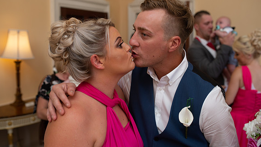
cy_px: 61
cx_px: 130
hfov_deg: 54.0
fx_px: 256
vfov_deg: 31.9
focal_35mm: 37
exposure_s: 1/125
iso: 200
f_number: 3.2
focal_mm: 35
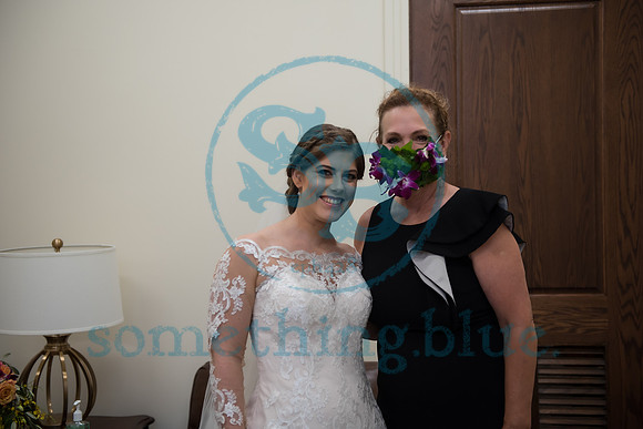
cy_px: 214
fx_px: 857
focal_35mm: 48
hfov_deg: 41.1
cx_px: 322
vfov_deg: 28.1
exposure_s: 1/160
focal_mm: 48
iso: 640
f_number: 2.8
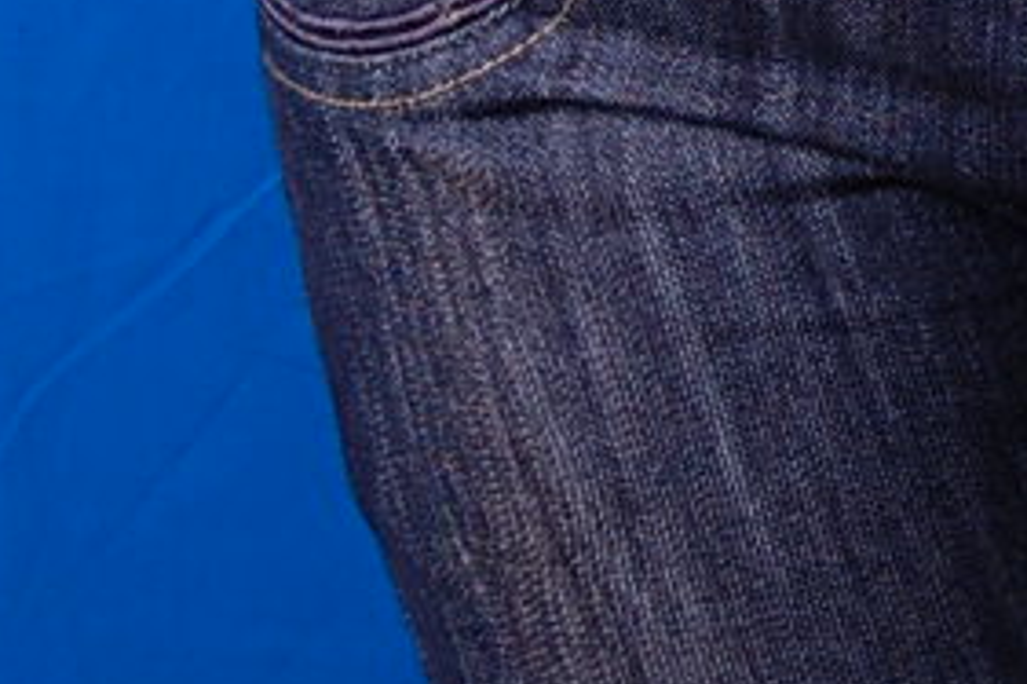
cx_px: 1480
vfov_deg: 5.3
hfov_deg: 7.9
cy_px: -128
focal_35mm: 257
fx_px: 7327
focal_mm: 32
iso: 200
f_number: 8
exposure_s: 1/125
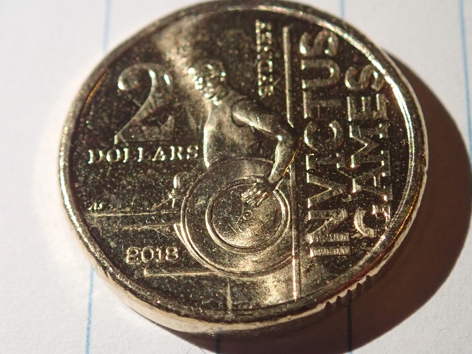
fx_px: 1364
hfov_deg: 19.6
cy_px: 177
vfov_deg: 14.8
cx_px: 236
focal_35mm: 100
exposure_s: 1/100
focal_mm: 18
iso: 1250
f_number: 4.9
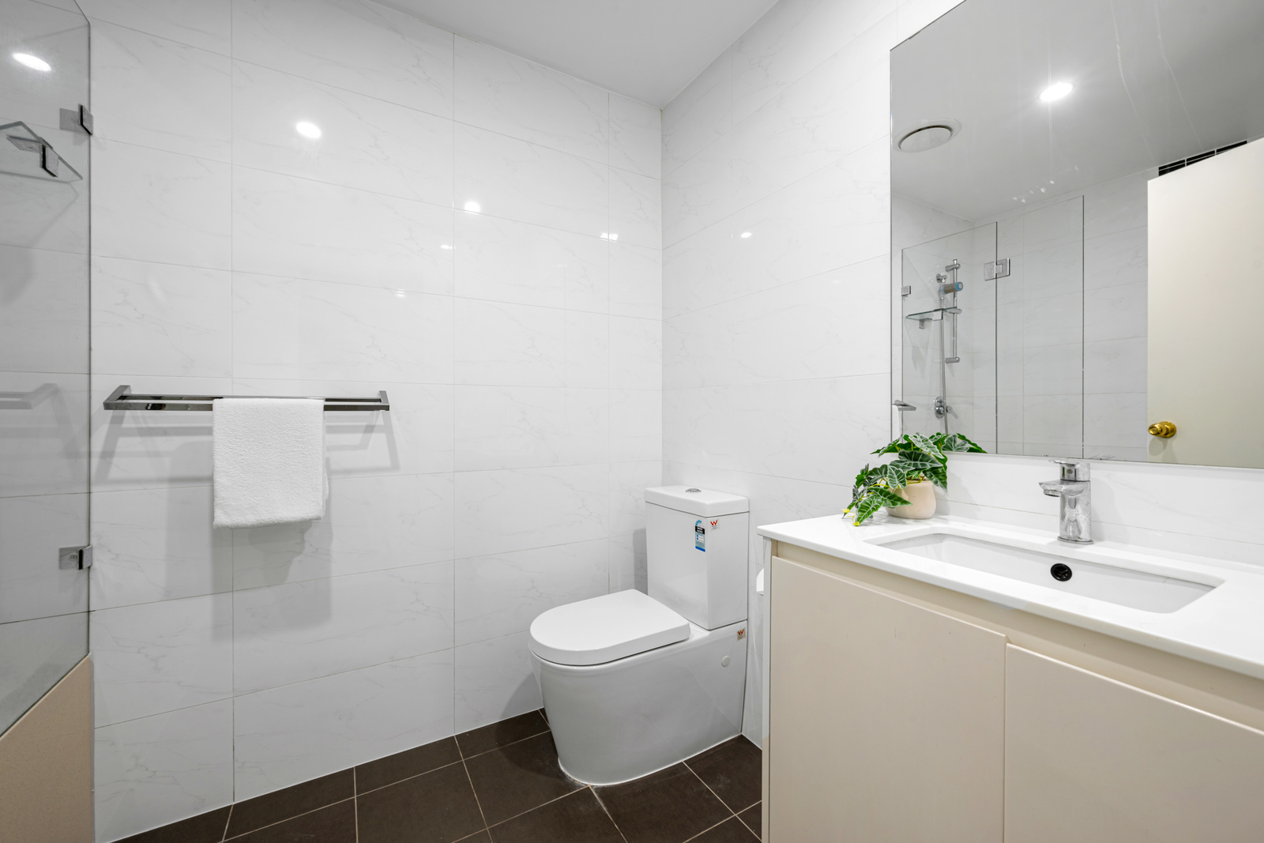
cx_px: 632
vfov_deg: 81.2
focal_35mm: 14
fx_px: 492
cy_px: 422
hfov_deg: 104.2
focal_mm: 14
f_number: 10
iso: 100
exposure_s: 1/1.67
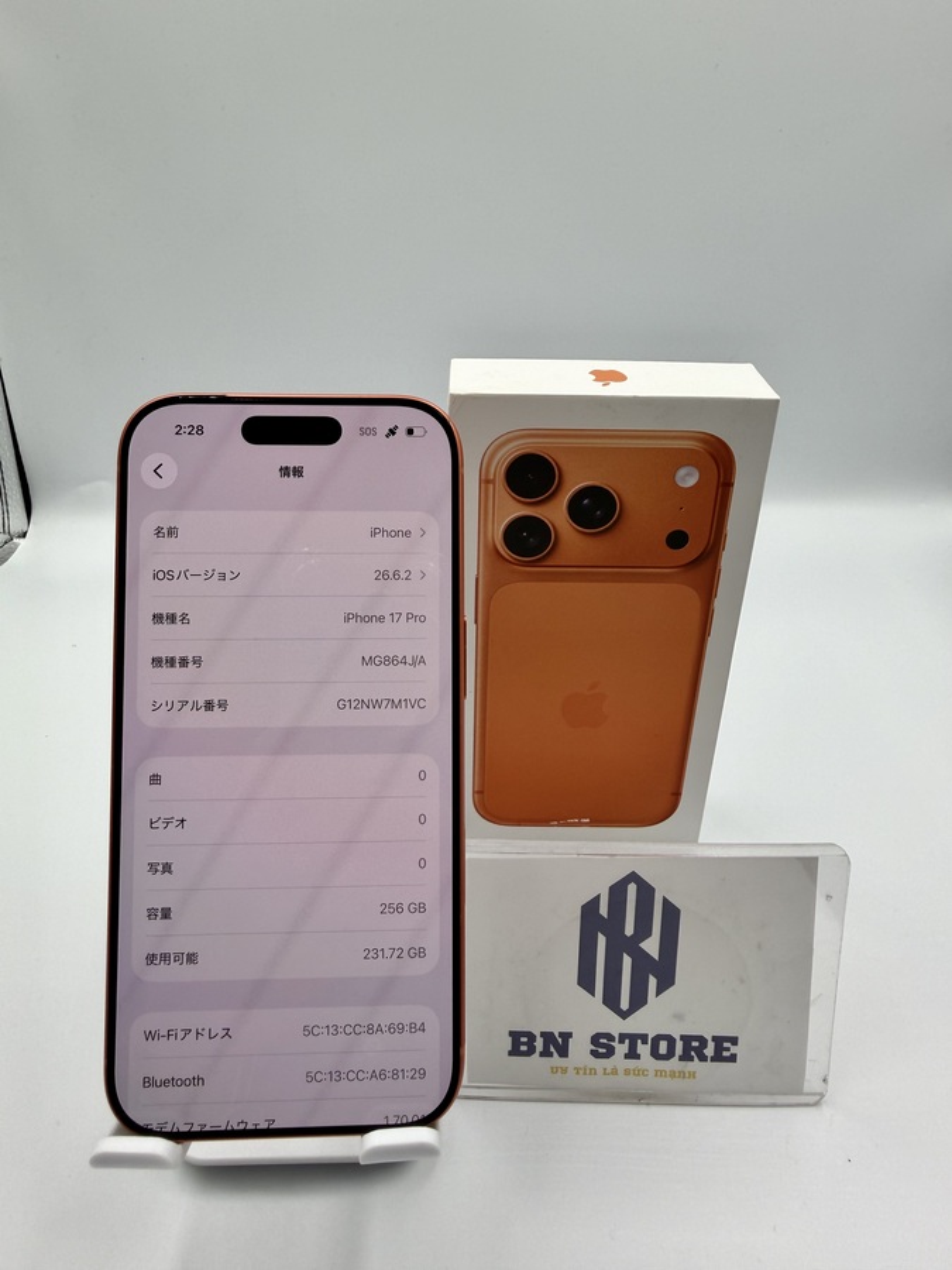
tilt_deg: -26.2
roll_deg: -1.7
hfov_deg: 56.8
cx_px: 476
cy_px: 635
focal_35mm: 24
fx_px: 880
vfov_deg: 71.6
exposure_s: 1/227
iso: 40
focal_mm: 2.22
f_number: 2.2
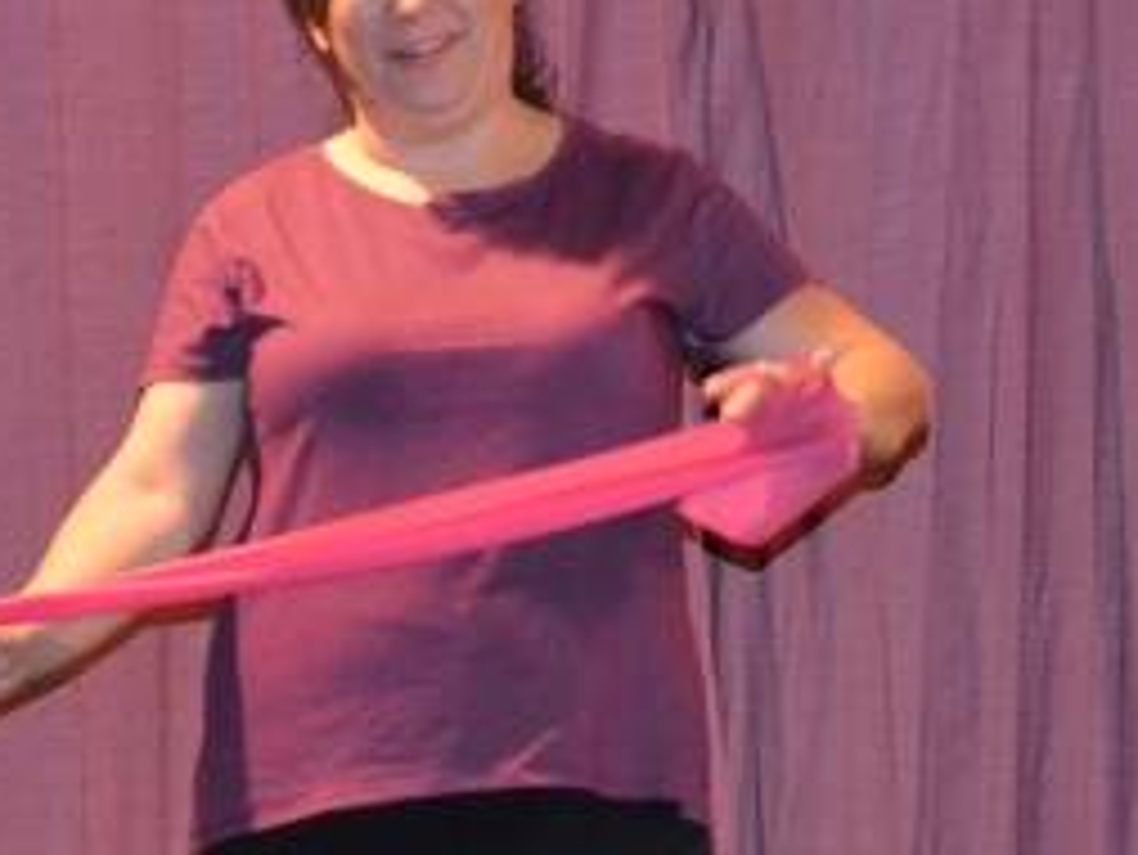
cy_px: 326
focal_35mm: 365
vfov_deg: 4.1
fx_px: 12005
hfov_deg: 5.4
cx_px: 1412
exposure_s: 1/60
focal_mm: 80
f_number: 5.3
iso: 3200
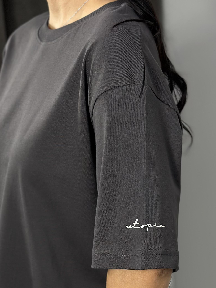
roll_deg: +2.0
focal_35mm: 93
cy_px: 250
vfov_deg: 20.7
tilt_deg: -18.8
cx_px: 112
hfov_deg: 15.9
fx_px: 774
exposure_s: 1/100
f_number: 1.78
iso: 125
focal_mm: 6.86
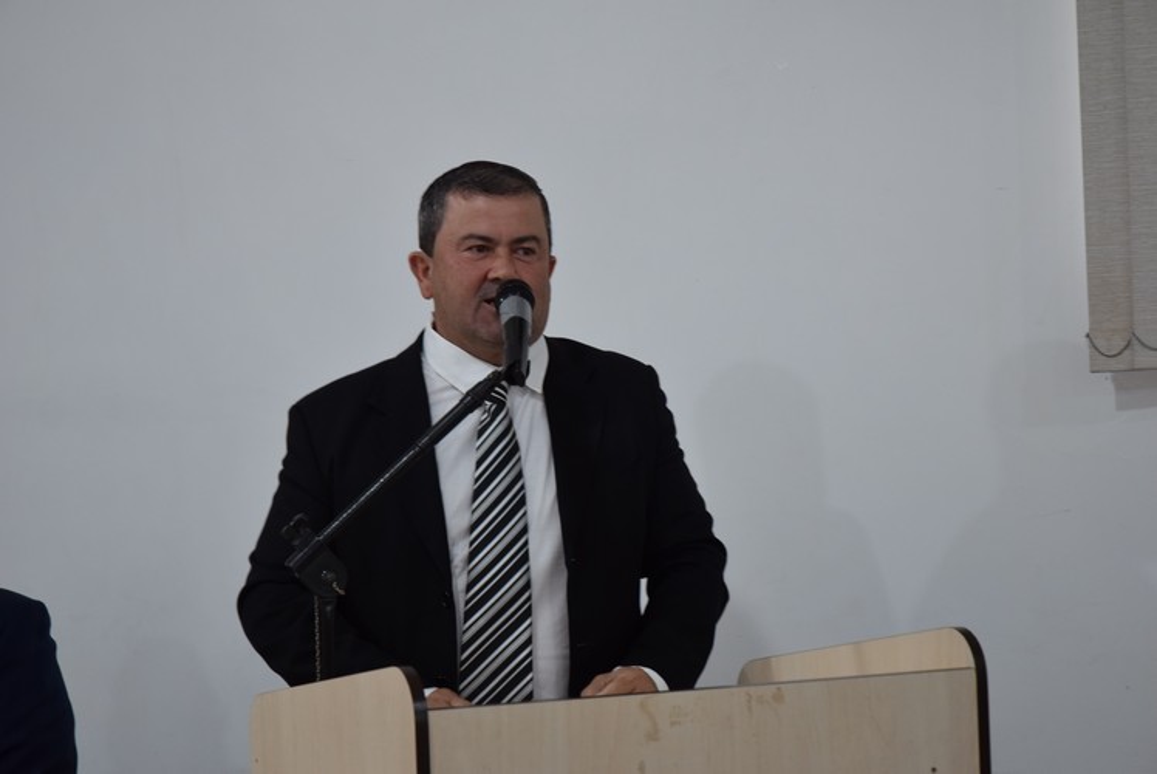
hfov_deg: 24.6
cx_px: 578
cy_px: 387
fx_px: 2653
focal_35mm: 82
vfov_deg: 16.6
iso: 450
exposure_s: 1/60
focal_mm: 55
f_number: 4.5
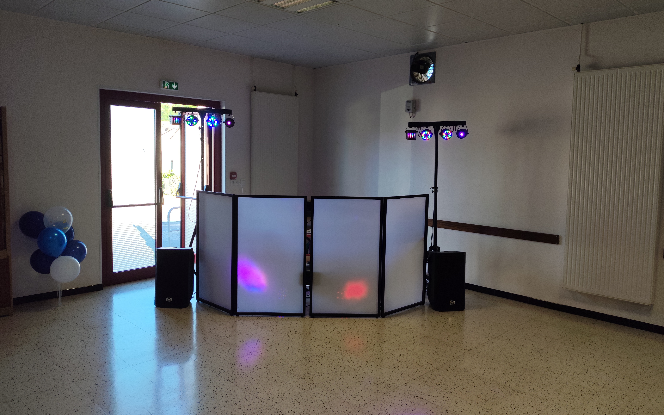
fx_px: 489
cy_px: 191
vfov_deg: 46.0
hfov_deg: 68.4
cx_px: 336
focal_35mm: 27
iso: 50
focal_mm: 4.71
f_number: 1.79
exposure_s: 1/142
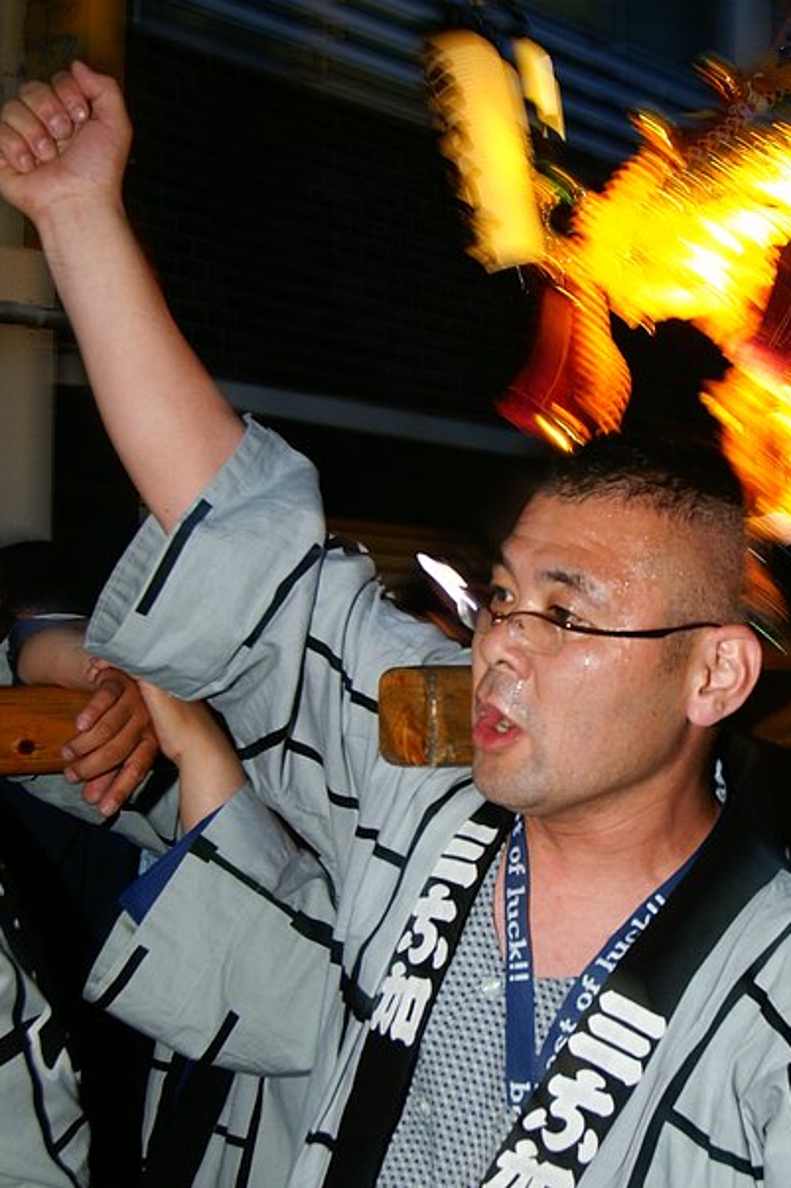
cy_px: 675
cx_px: 622
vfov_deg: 38.8
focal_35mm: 51
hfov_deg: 26.0
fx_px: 1682
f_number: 5.6
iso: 200
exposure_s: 1/10
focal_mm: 20
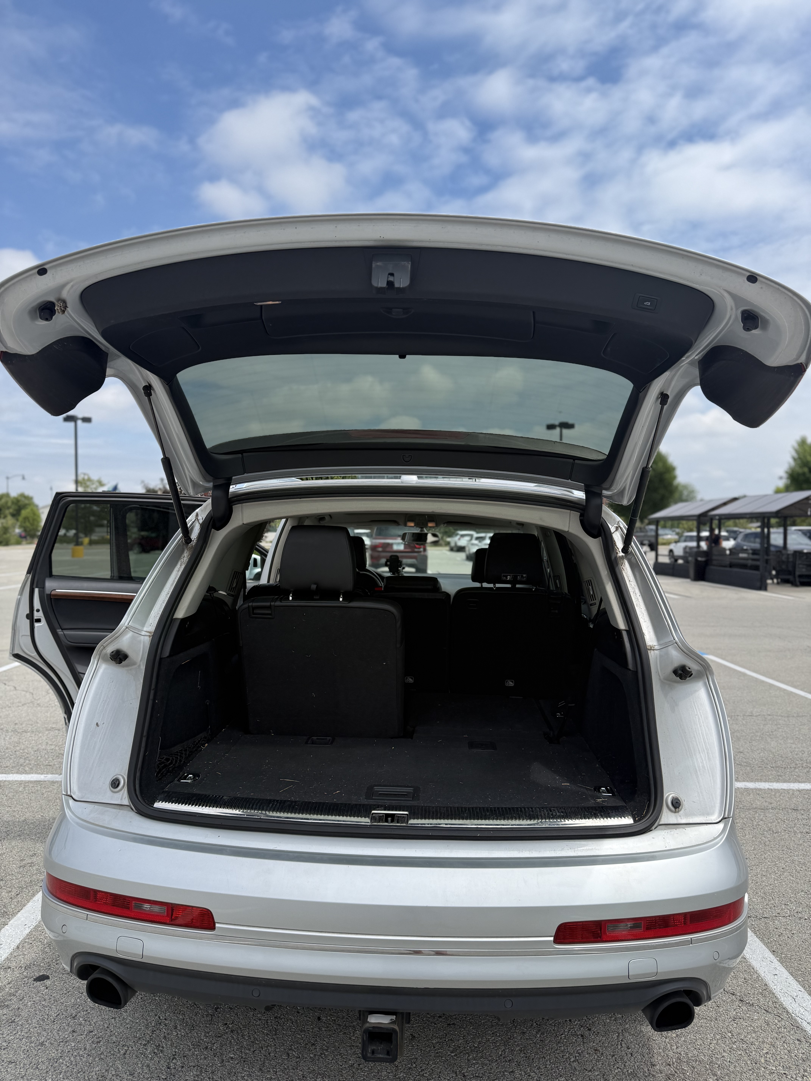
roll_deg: +0.3
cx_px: 406
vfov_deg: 71.6
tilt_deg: +0.2
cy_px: 540
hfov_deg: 56.8
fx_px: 750
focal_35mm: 24
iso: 80
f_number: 1.78
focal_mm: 6.76
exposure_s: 1/4975
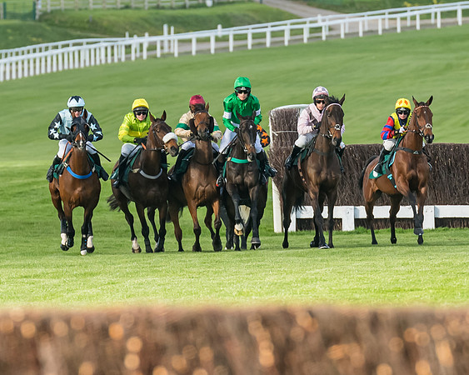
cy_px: 173
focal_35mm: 918
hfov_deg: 2.1
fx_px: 12735
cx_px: 285
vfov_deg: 1.7
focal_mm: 300
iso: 800
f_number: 5
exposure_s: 1/1000
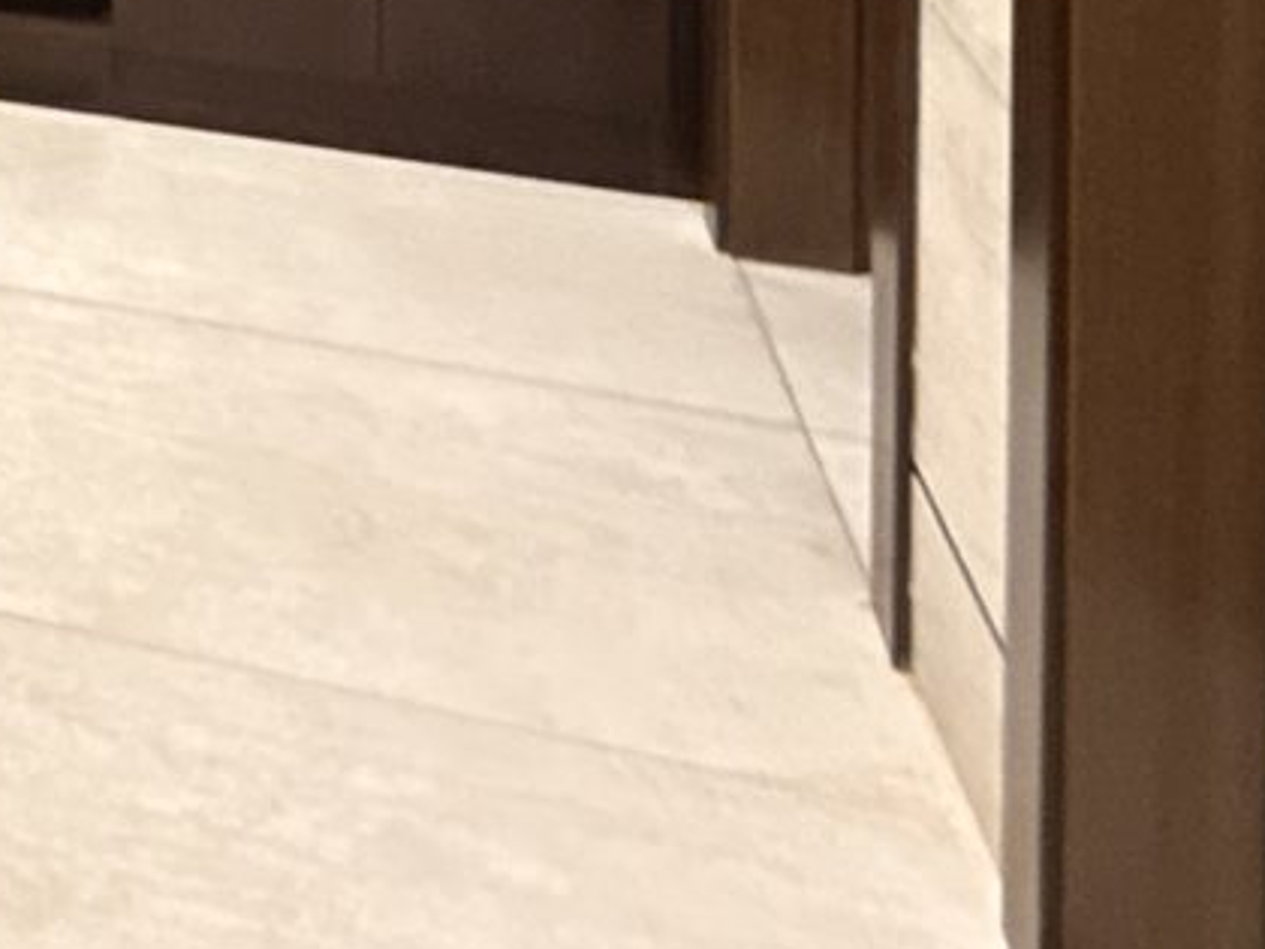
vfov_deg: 17.5
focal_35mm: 64
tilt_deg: -0.5
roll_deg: -0.4
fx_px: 2339
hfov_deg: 24.0
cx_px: -620
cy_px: -865
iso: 800
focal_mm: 2.22
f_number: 2.2
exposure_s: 1/60
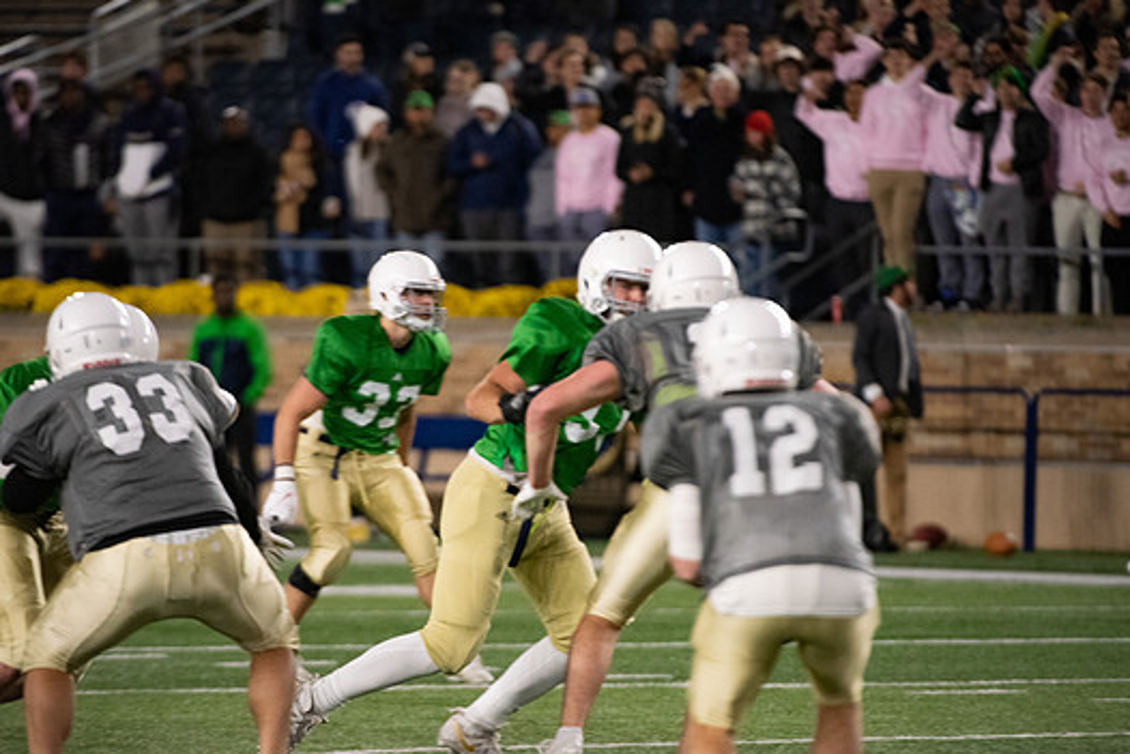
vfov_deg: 3.6
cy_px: 388
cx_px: 537
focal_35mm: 386
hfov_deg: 5.3
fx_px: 12119
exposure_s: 1/500
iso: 4500
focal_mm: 350
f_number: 4.5
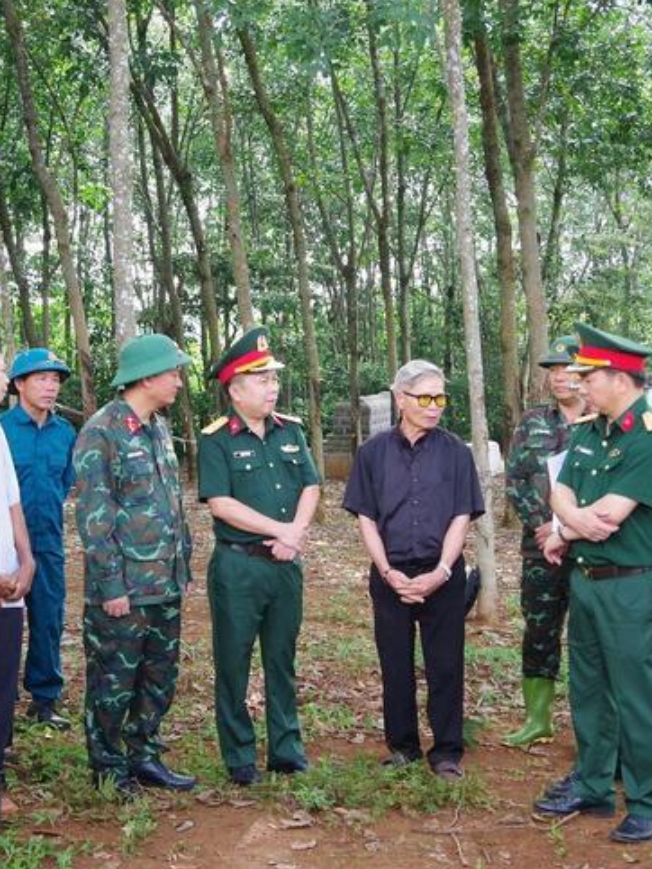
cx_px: 308
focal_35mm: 61
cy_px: 473
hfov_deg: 24.0
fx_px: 1531
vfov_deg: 31.6
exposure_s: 1/80
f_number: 5.6
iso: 400
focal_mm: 24
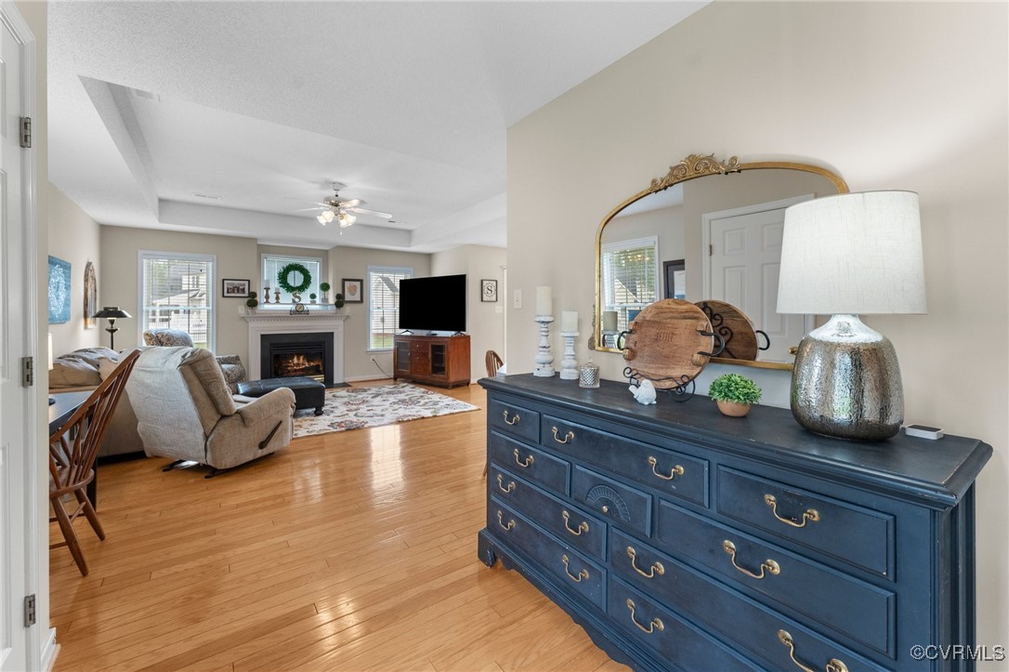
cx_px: 504
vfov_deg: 81.2
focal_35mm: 14
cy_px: 336
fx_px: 392
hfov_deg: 104.3
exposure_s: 1/30
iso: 1250
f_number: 7.1
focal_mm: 14
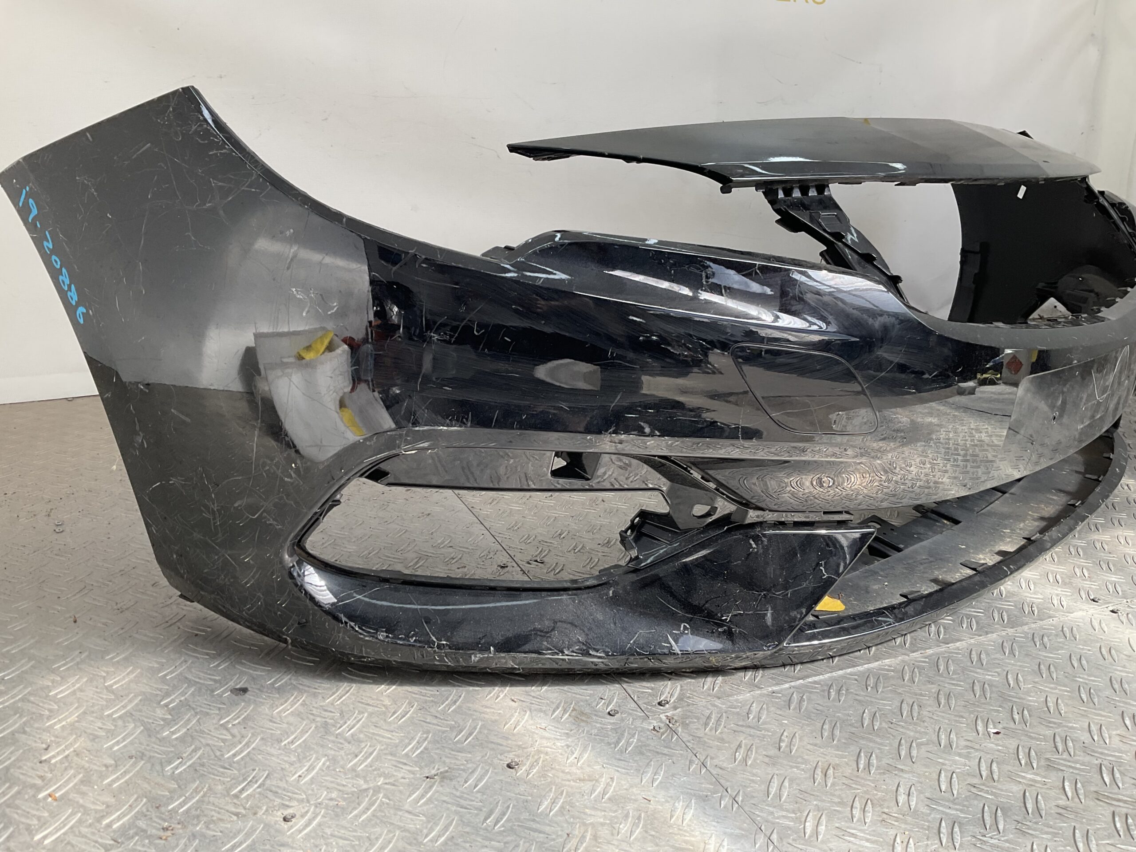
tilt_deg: -20.0
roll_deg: -5.2
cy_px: 426
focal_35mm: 29
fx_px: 952
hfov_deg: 61.7
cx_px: 568
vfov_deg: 48.2
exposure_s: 1/342
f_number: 1.8
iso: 16
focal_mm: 3
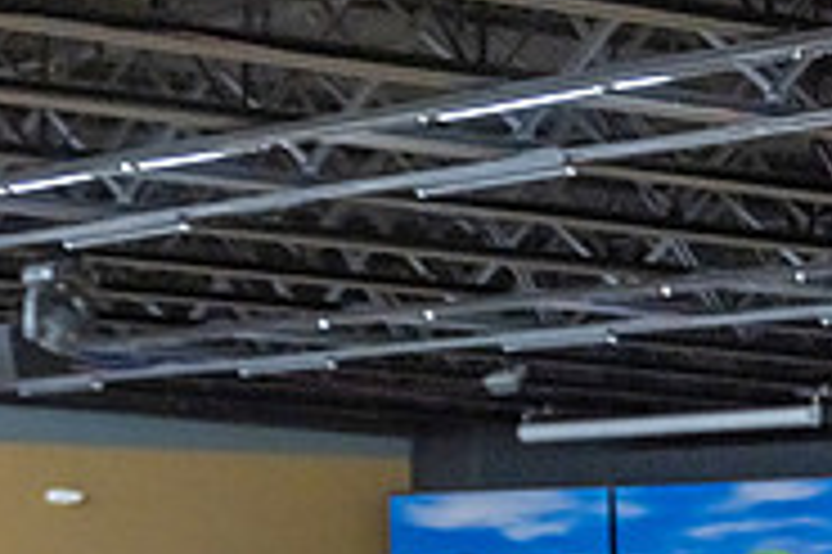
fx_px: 4041
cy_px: 941
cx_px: 333
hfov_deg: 11.8
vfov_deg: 7.6
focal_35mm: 175
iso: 4000
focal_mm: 72
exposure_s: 1/800
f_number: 2.8
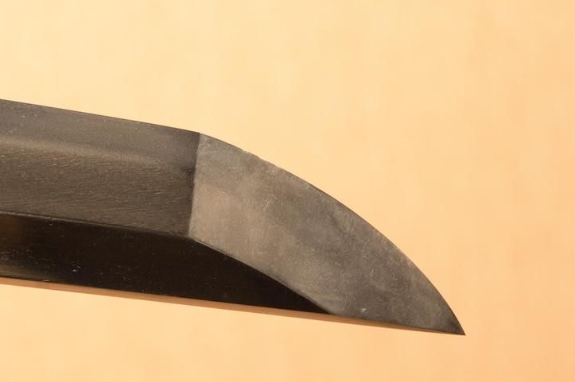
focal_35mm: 218
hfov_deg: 9.4
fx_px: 3479
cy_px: 162
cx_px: 220
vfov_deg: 6.3
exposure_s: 1/2
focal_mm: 75
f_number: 11
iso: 400
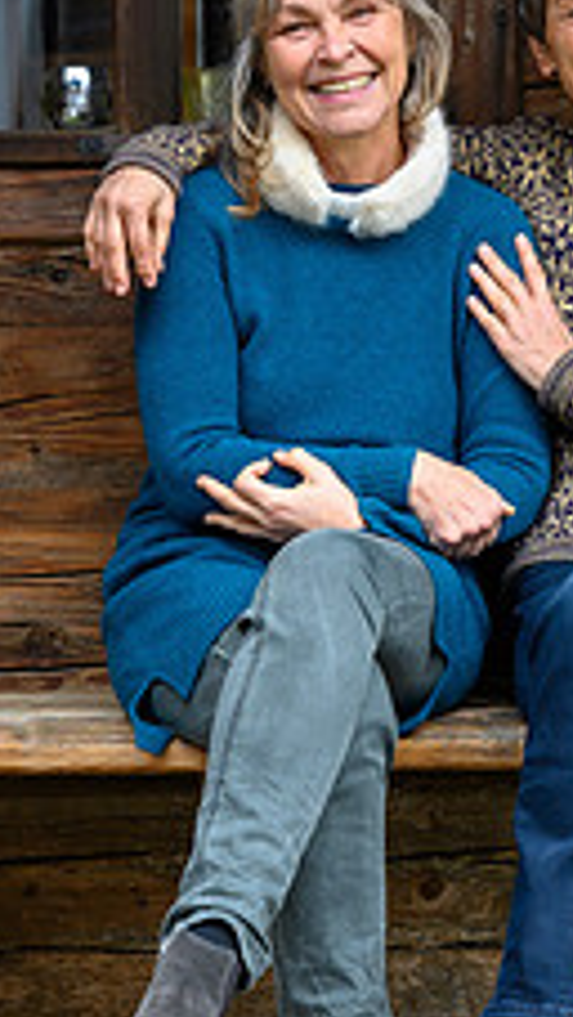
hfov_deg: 8.4
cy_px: 502
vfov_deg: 14.8
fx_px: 3909
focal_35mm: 145
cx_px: 441
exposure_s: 1/320
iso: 640
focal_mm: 70
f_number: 4.5
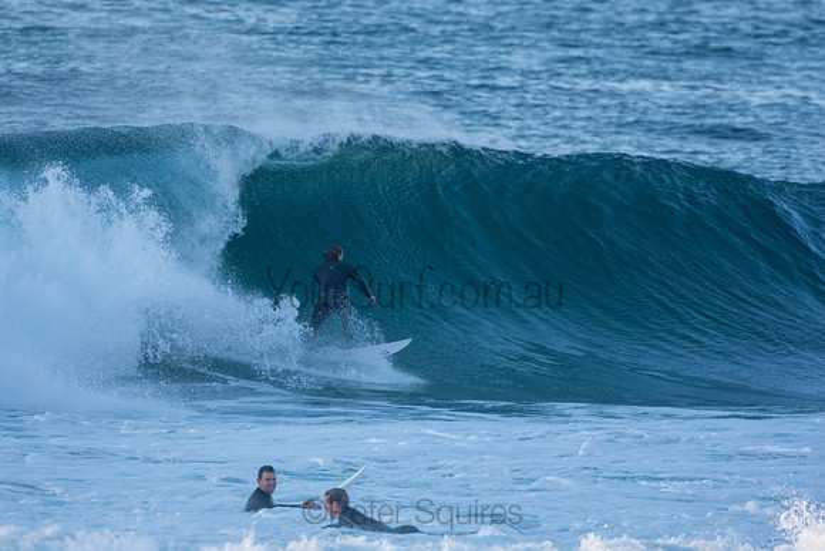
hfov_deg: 2.7
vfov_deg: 1.8
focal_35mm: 750
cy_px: 276
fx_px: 17191
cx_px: 412
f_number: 5.6
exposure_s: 1/1600
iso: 1000
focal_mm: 500
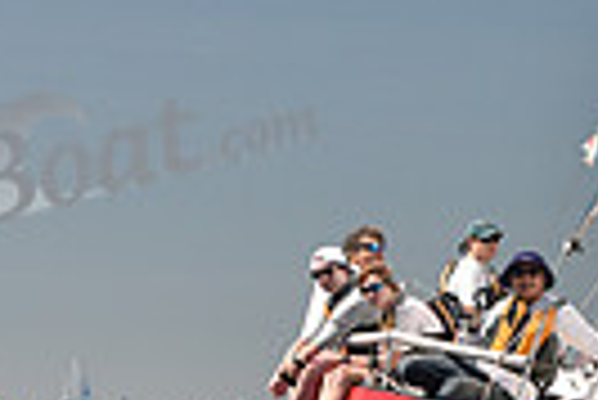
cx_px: 553
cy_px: 357
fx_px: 5804
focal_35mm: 349
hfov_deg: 5.9
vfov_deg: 3.9
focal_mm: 80
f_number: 3.5
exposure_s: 1/1250
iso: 250
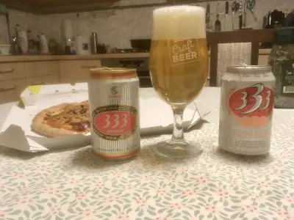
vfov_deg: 48.2
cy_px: 110
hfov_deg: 61.7
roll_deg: +1.7
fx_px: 246
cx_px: 147
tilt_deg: -14.0
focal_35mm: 29
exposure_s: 1/20
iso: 200
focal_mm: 4.15
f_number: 2.2
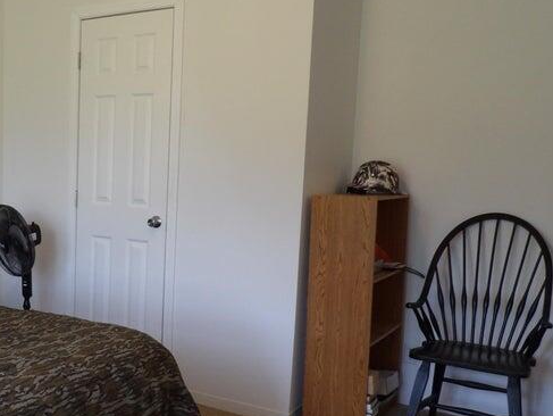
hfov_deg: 42.0
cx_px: 82
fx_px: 671
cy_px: 248
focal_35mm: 42
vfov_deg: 34.3
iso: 200
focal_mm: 4.3
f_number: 3.2
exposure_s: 1/33
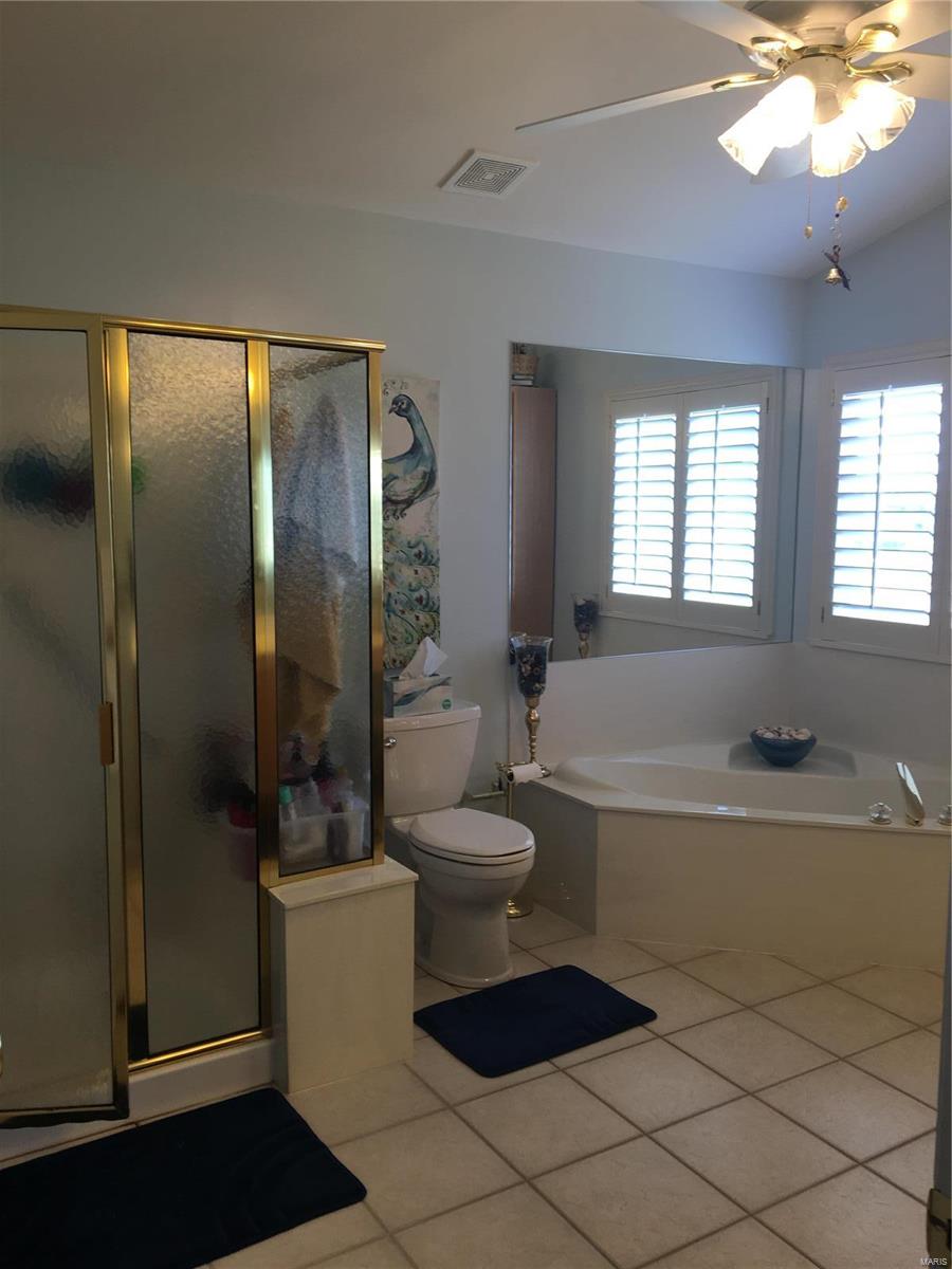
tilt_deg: -6.8
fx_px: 1063
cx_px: 476
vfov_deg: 61.7
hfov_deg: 48.2
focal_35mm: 29
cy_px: 634
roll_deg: -0.4
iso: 25
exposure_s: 1/40
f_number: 2.2
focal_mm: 4.15
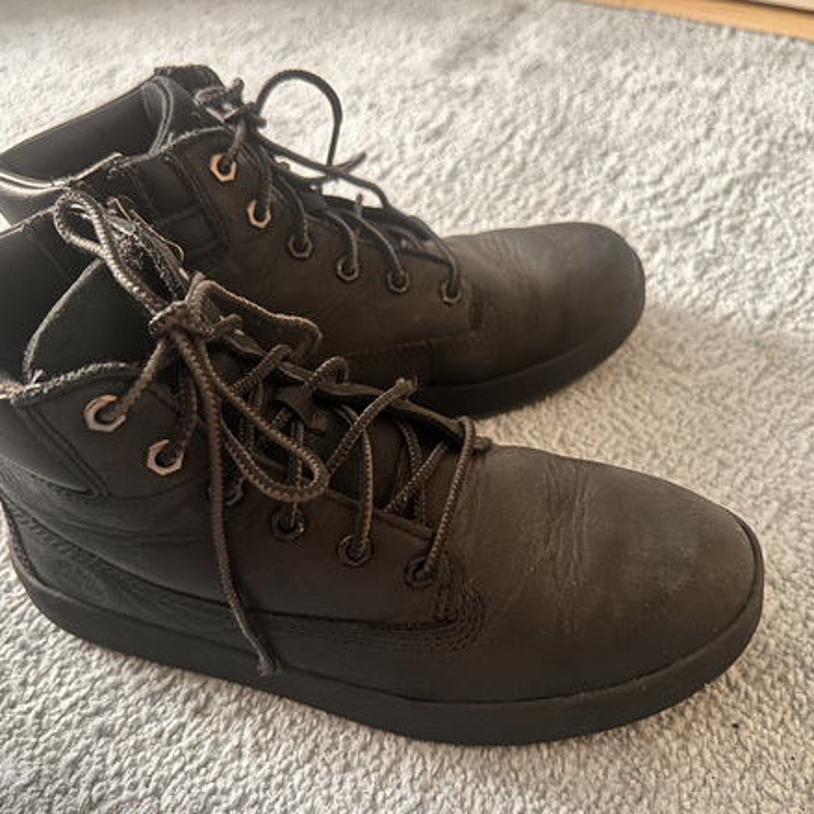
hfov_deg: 55.6
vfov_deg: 55.6
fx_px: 772
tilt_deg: -45.2
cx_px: 401
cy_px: 415
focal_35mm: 29
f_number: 1.78
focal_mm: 6.86
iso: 2000
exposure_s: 1/25
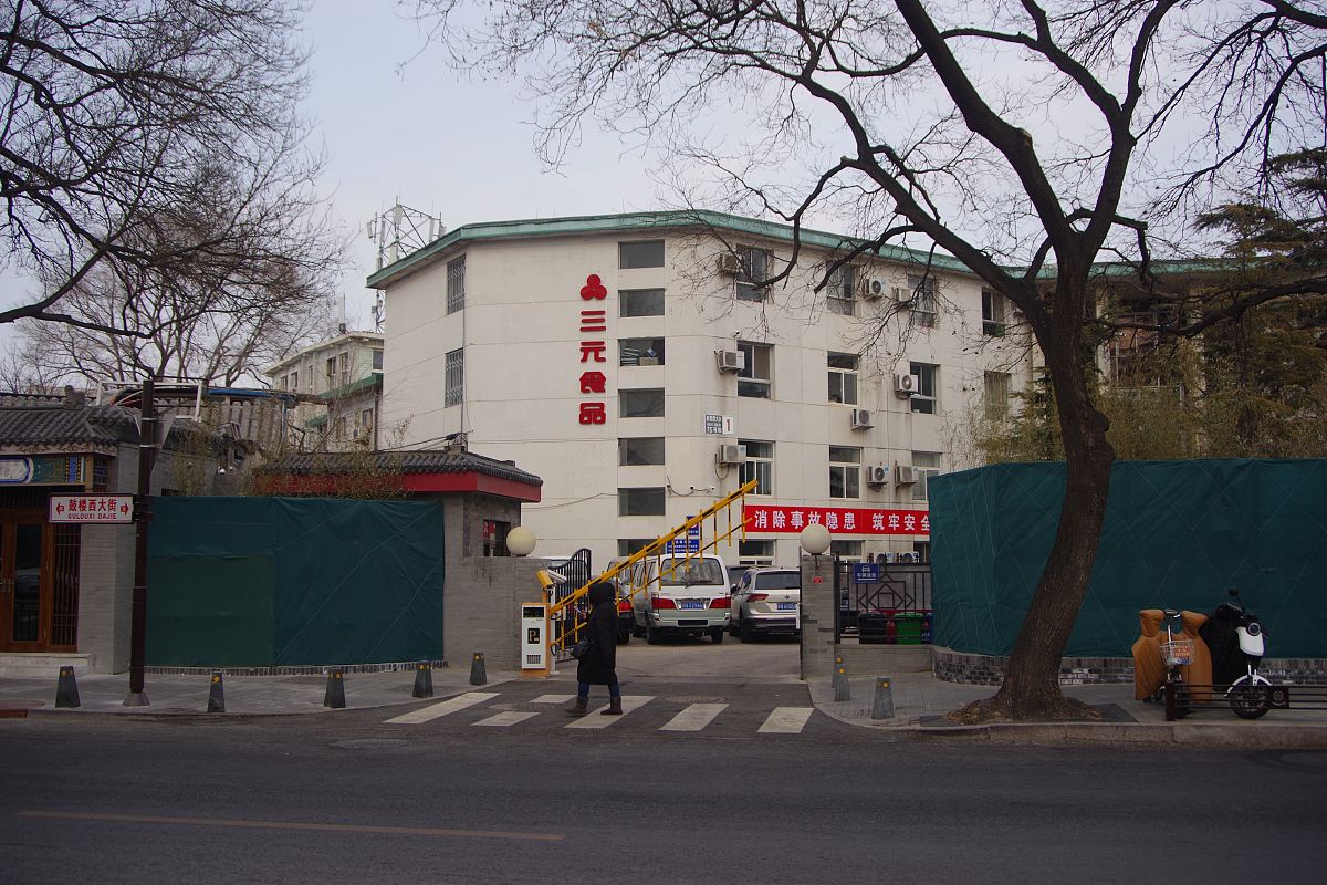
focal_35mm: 34
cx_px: 664
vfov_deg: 38.9
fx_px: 1253
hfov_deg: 55.8
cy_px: 442
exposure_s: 1/320
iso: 400
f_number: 5.6
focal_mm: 34
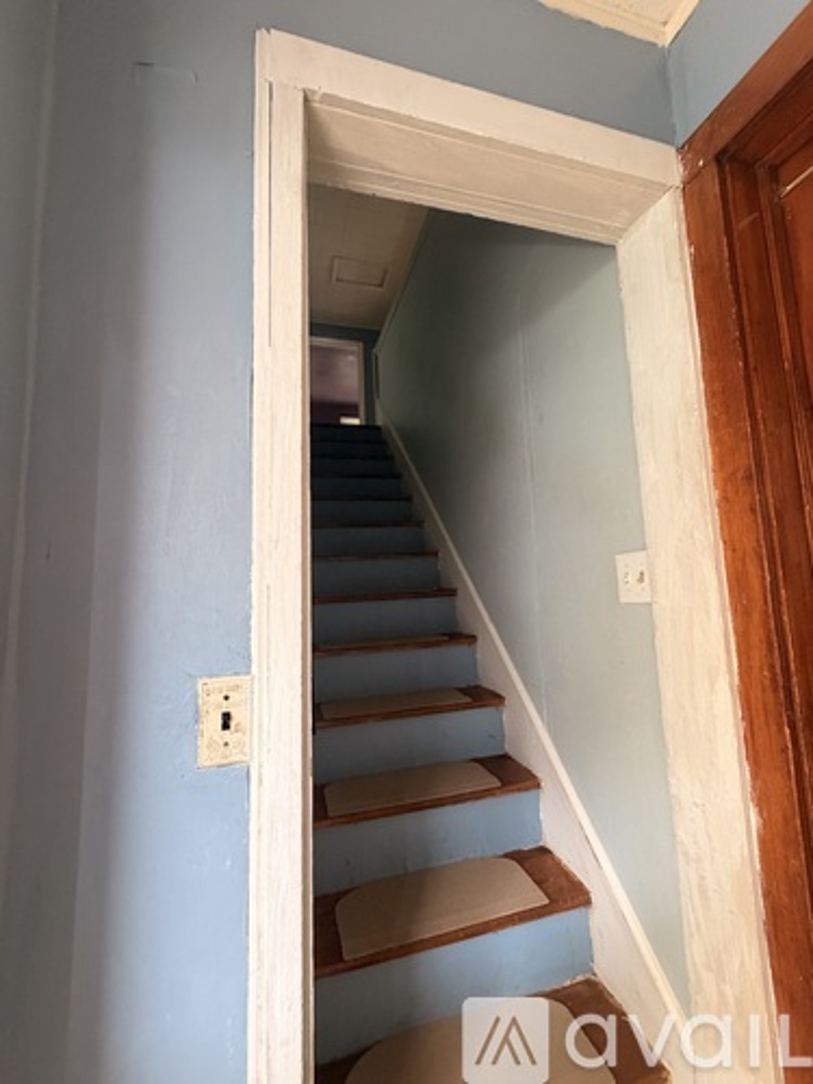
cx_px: 406
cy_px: 542
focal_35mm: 14
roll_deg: +1.8
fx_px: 438
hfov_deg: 85.7
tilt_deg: +6.4
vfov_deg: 102.1
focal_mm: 2.22
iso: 400
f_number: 2.2
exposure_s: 1/60
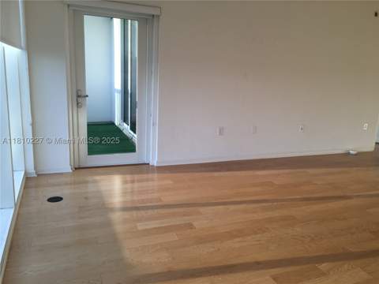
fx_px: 318
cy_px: 142
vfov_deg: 48.2
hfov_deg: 61.7
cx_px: 190
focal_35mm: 29
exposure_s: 1/120
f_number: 2.2
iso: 32
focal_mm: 4.15
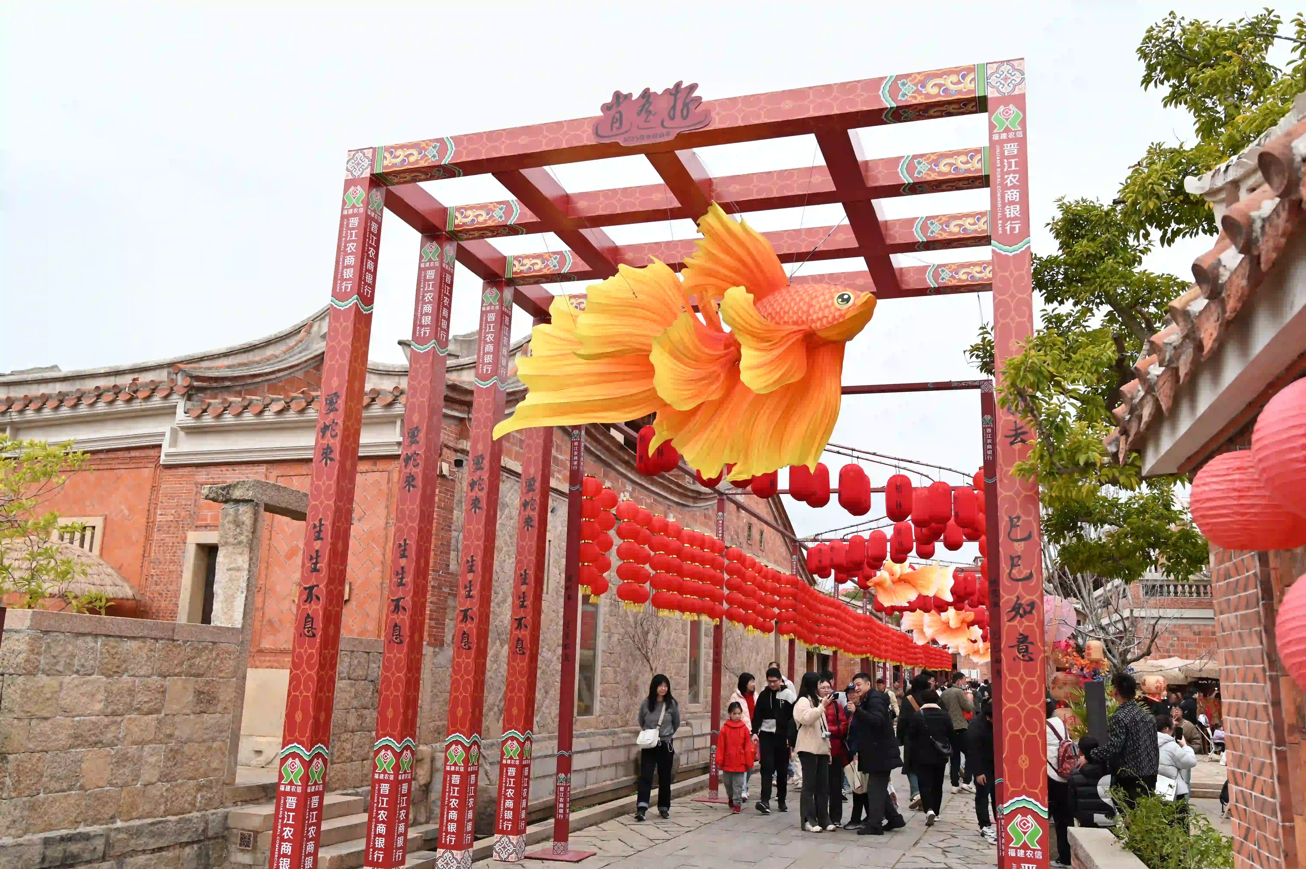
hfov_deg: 61.1
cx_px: 653
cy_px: 434
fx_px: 1106
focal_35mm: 30
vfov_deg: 42.9
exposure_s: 1/250
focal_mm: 30.5
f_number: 5.6
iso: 125
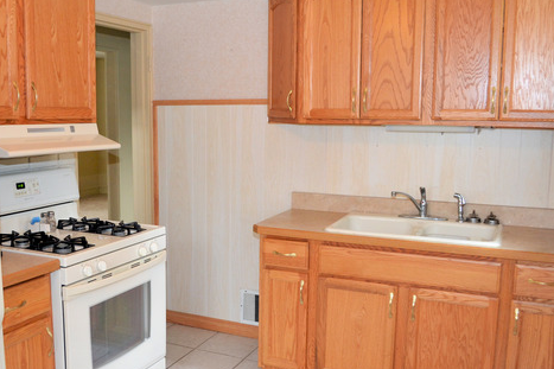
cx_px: 219
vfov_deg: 35.9
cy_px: 201
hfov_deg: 51.5
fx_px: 569
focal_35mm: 37
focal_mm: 18
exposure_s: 1/60
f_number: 3.5
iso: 1000
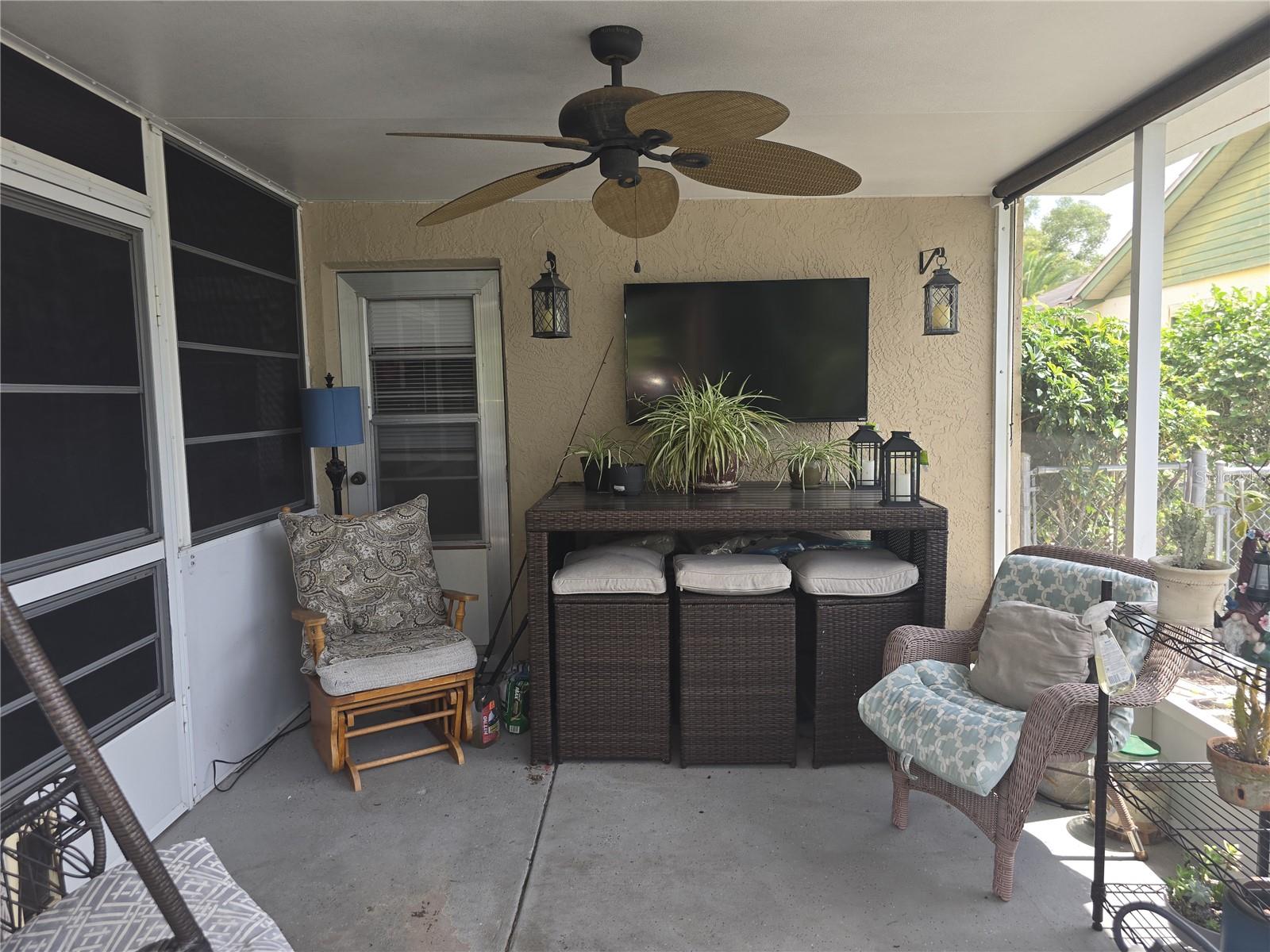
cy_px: 476
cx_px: 635
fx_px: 844
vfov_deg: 58.9
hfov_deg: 73.9
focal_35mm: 23
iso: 20
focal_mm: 6.3
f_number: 1.7
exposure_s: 1/120
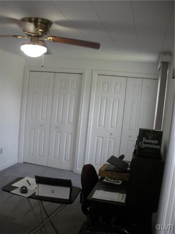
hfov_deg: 40.7
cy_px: 117
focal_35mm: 35
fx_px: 236
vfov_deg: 52.6
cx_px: 88
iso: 303
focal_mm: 6.3
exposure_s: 1/58.3
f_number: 3.5
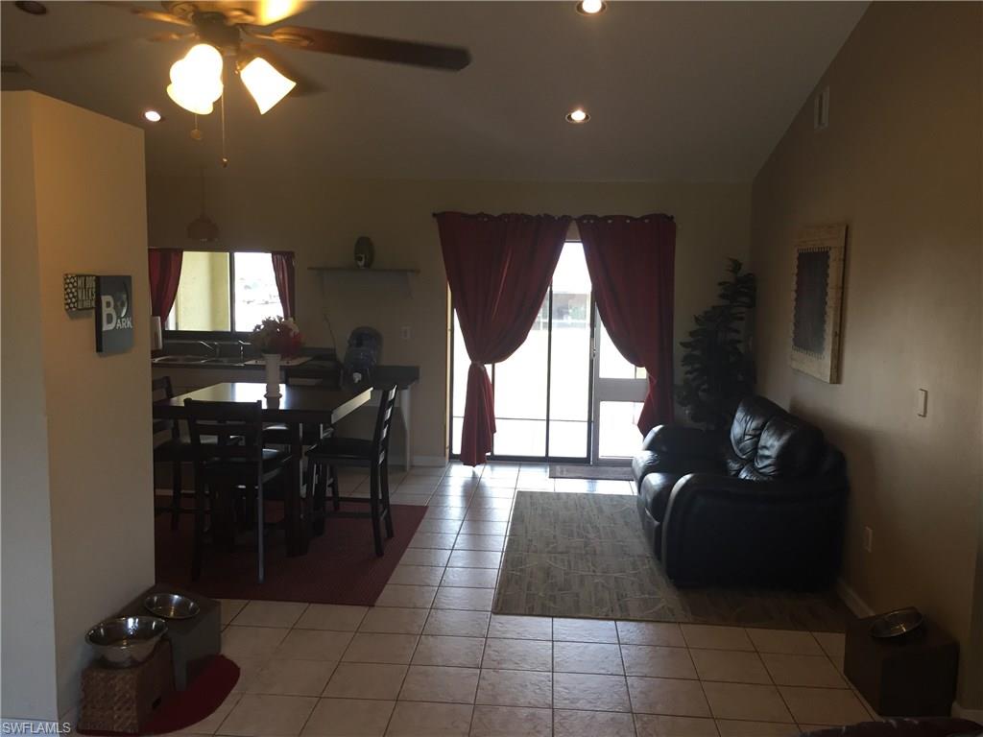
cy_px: 368
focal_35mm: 29
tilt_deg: -7.9
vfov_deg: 48.2
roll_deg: -0.5
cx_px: 492
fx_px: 824
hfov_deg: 61.7
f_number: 2.2
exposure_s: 1/30
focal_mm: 4.15
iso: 32
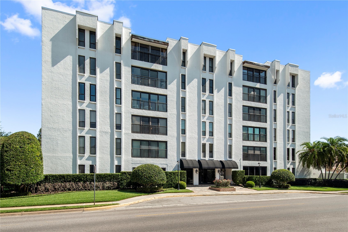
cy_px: 116
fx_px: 155
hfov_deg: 96.7
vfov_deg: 73.8
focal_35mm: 16
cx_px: 174
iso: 160
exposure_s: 1/200
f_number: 8
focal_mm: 16
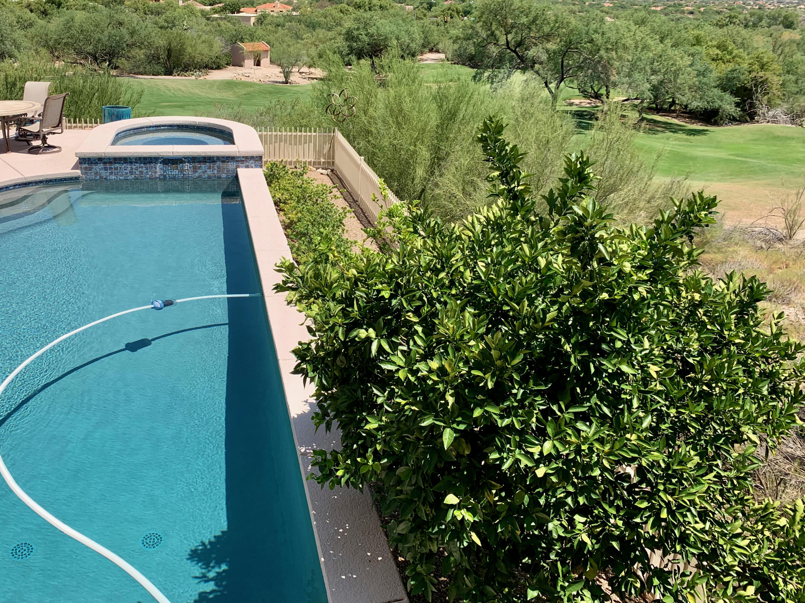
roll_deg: -1.1
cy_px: 239
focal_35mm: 32
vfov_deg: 43.9
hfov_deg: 56.3
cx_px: 314
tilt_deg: -18.2
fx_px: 744
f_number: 1.8
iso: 25
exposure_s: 1/1992
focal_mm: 4.25
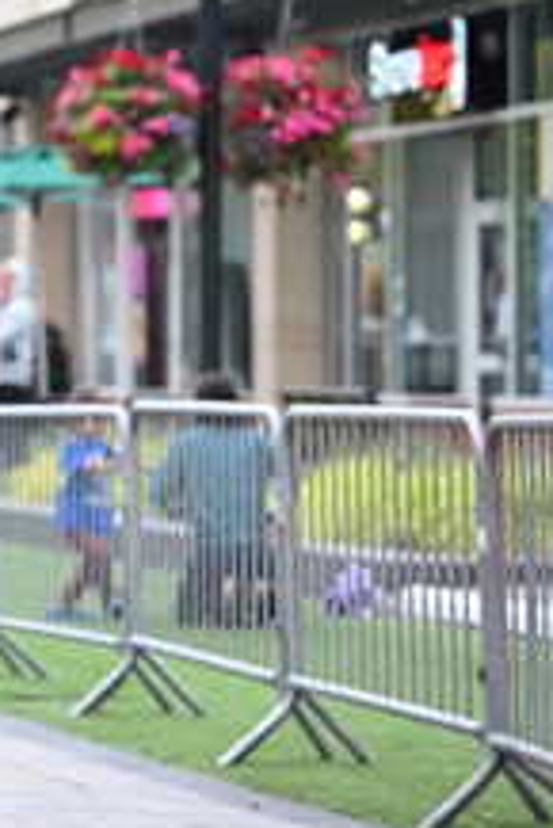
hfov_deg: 6.4
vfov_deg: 9.6
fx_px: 4900
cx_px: -109
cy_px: 244
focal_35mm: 213
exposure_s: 1/640
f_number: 2.8
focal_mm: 84
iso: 1600
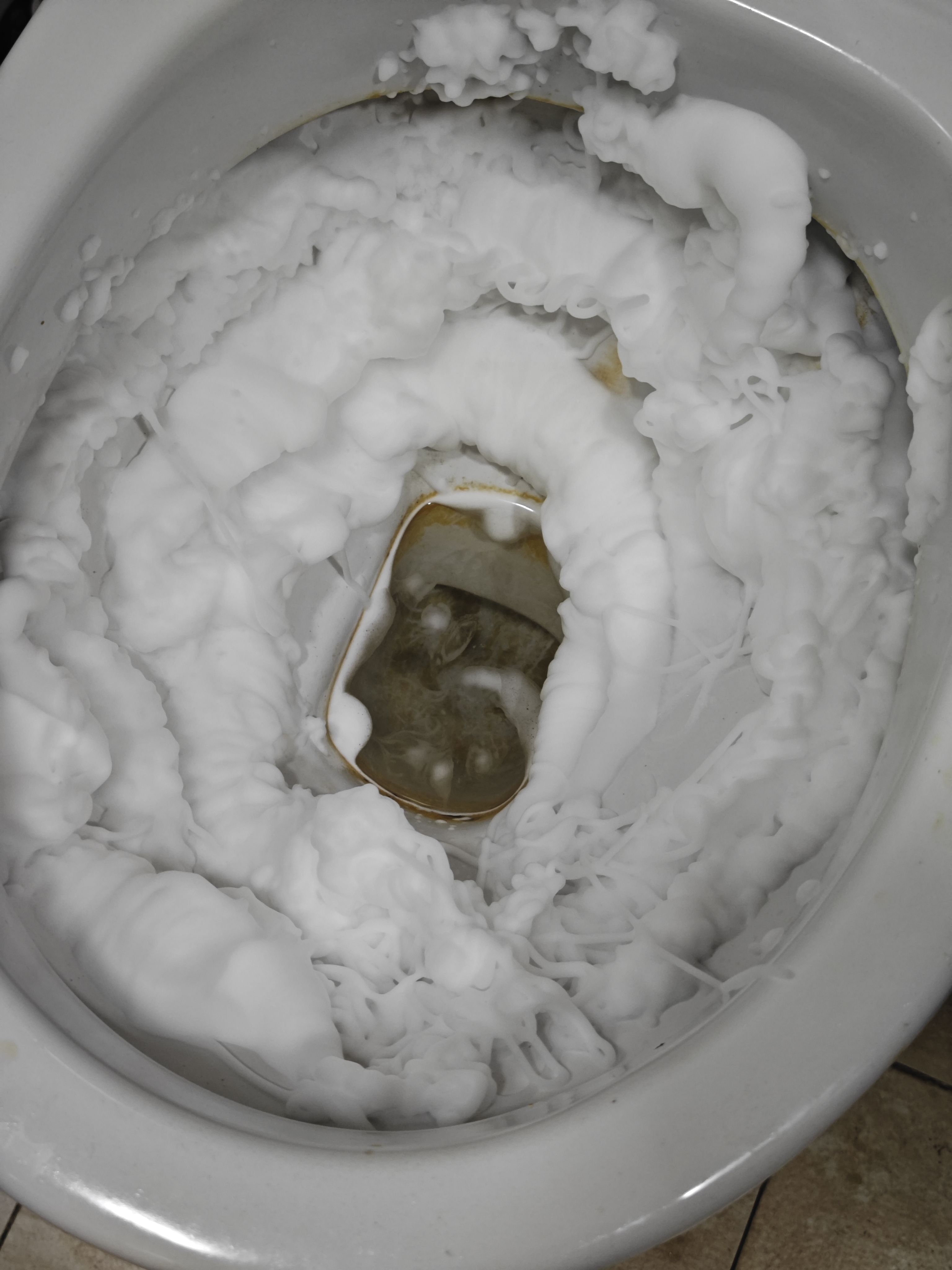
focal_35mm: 46
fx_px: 1687
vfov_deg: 41.2
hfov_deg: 31.5
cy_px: 635
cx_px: 476
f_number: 1.9
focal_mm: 8.7
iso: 640
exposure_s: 1/49
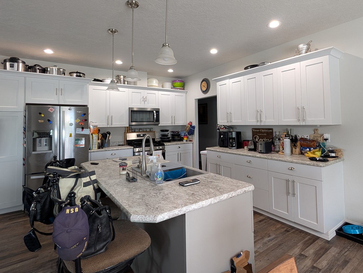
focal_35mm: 18
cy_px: 112
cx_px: 206
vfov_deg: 71.1
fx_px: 189
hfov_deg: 87.2
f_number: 1.7
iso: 55
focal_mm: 2.02
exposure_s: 1/24
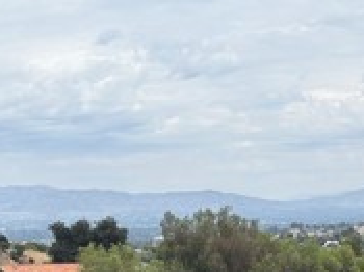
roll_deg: +1.9
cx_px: 245
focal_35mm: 95
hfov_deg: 20.6
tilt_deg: -9.1
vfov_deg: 14.8
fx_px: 998
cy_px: 365
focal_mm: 5.96
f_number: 1.6
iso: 50
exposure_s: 1/3623
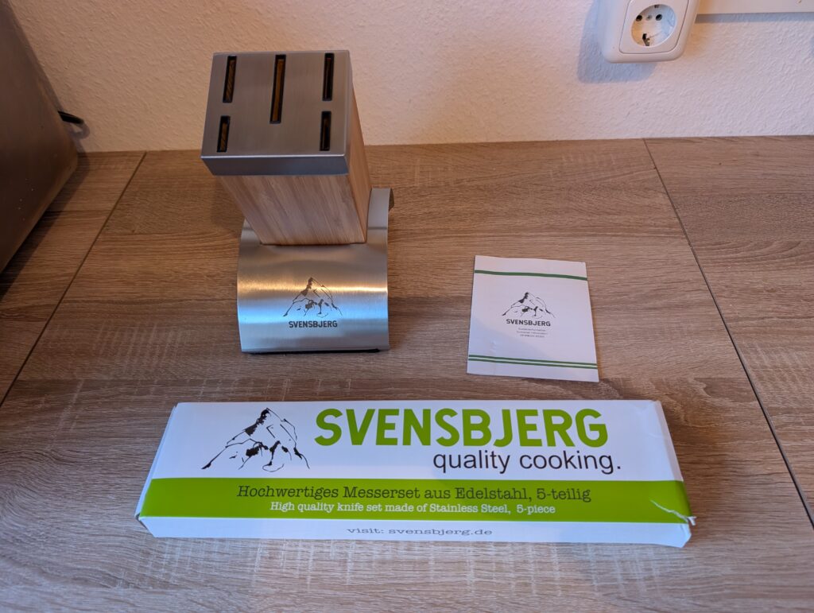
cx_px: 407
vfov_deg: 56.9
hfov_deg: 71.5
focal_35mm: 24
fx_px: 565
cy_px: 306
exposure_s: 1/33.3
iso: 199
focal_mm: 6.9
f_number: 1.68
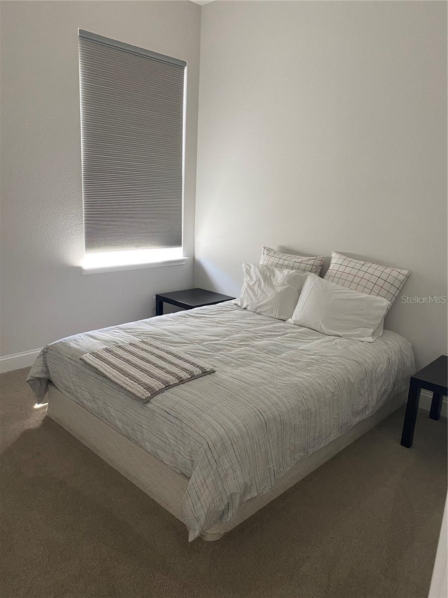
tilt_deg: -14.5
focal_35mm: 26
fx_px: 449
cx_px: 224
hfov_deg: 53.1
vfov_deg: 67.3
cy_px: 299
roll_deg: -2.6
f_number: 1.8
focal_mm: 4.25
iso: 200
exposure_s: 1/60
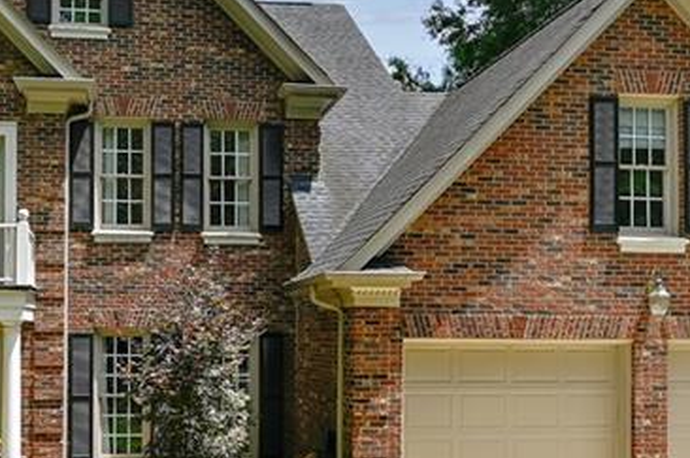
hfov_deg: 45.2
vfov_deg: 31.7
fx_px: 804
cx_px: 194
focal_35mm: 42
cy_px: 270
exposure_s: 1/400
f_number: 7.1
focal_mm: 15
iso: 100
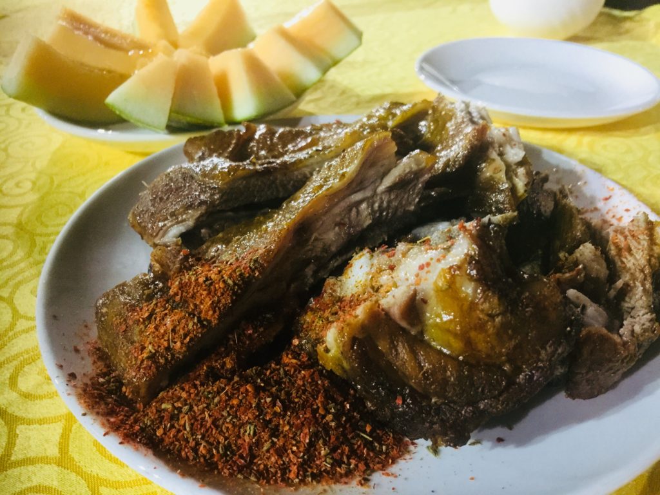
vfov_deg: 48.2
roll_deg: -1.1
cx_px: 330
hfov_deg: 61.7
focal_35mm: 29
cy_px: 248
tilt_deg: -34.2
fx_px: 553
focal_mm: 4.15
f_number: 2.2
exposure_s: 1/8
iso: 200
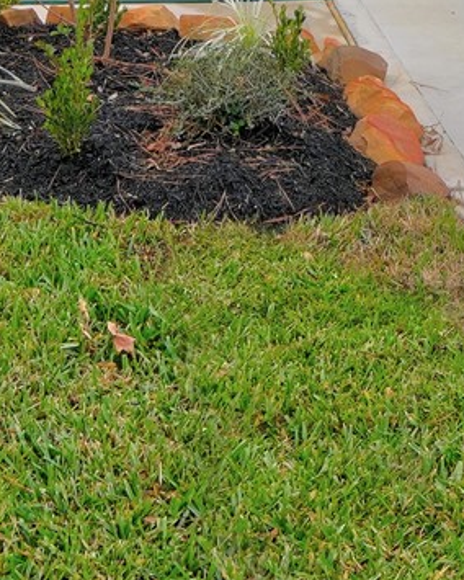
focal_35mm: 92
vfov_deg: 16.3
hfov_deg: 16.6
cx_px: 377
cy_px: -559
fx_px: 1579
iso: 400
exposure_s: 1/400
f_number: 8
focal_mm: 16
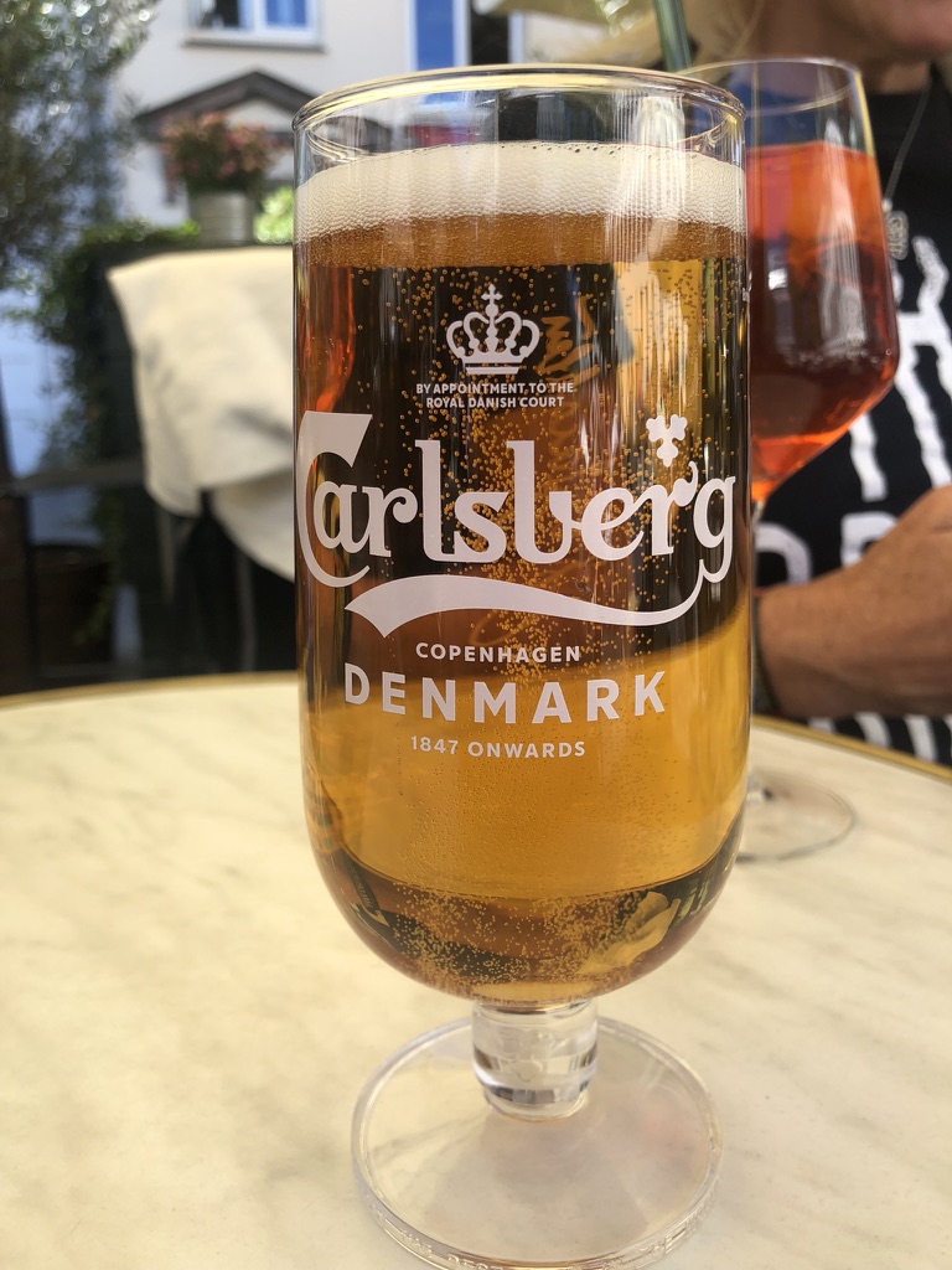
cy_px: 635
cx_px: 476
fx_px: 1027
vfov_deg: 63.4
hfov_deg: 49.7
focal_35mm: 28
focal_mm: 3.99
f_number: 1.8
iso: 20
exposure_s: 1/350
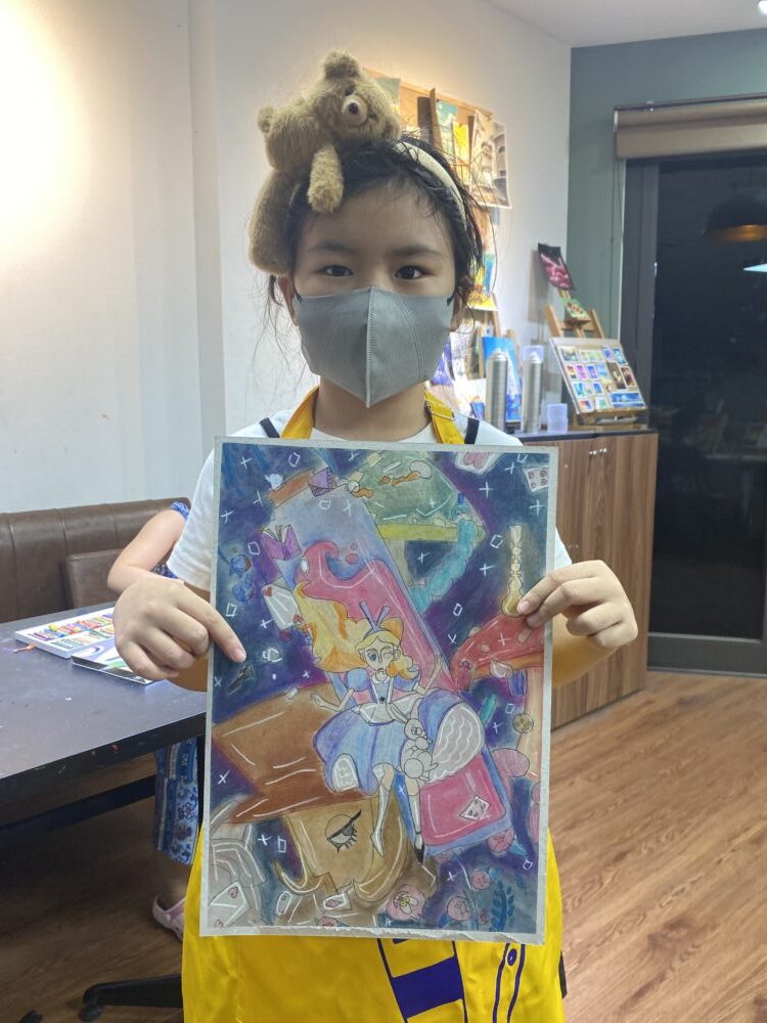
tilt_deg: -6.9
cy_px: 512
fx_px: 768
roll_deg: +1.0
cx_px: 384
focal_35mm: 26
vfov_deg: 67.3
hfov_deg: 53.1
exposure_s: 1/100
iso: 80
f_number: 1.8
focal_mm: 4.25
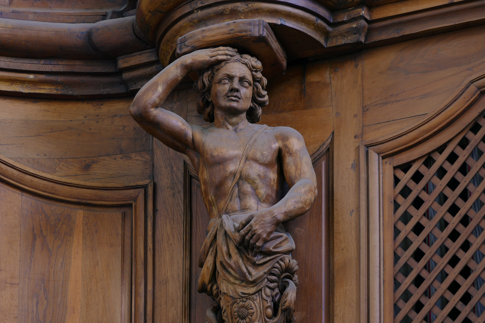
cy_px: 162
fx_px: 5389
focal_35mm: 400
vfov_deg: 3.4
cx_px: 242
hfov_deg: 5.2
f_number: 4
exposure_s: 1/2
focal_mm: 146
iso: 125
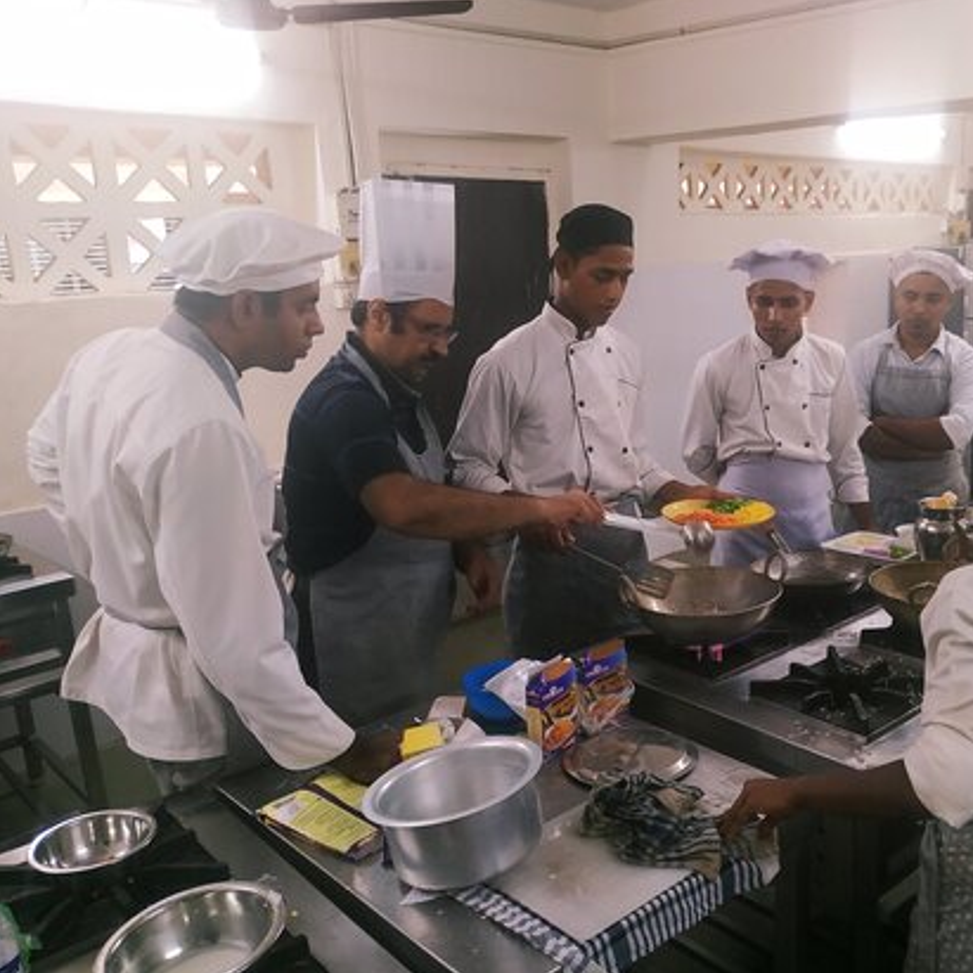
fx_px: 986
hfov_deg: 51.3
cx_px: 665
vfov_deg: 52.5
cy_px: 526
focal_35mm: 31
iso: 250
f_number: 1.9
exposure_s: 1/25
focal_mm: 3.94
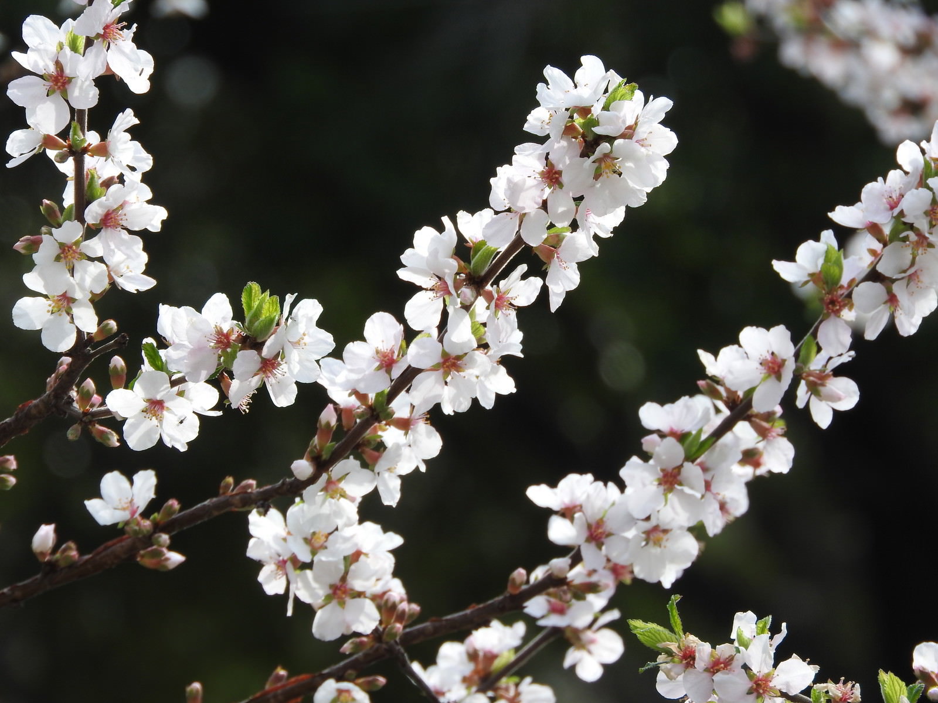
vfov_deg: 3.7
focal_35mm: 400
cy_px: 352
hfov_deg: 5.0
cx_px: 469
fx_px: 10839
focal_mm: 71.7
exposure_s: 1/250
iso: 100
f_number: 5.6
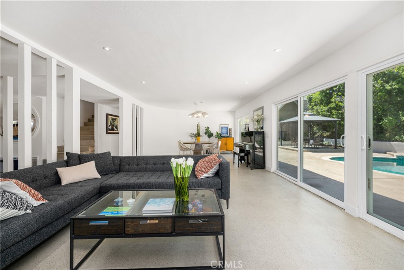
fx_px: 157
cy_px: 135
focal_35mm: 14
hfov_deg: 104.2
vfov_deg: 81.2
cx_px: 202
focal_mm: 14
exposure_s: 1/15
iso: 200
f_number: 10
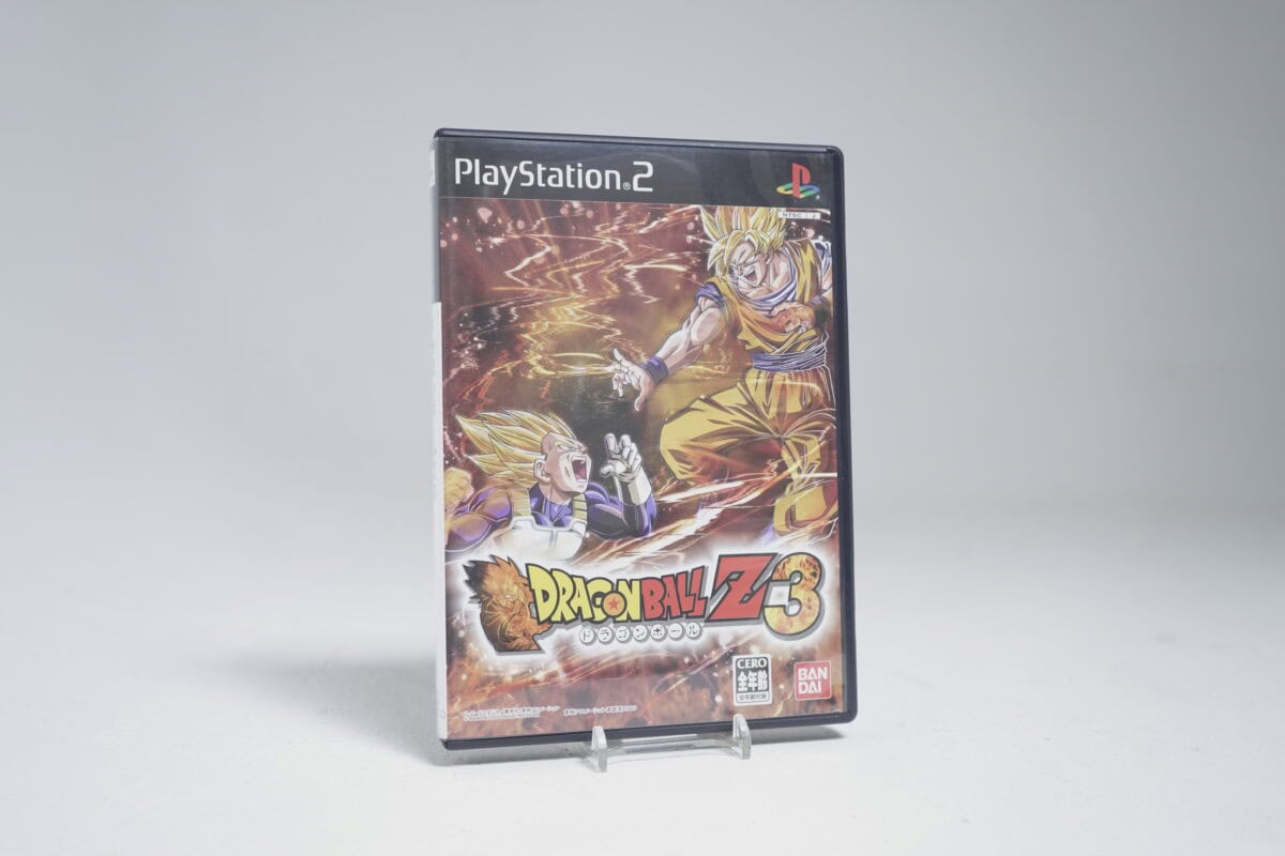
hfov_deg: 53.1
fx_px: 1285
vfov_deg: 36.9
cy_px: 428
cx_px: 642
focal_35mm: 36
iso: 640
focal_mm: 36
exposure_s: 1/25
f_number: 5.6
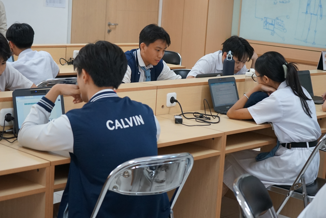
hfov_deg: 29.2
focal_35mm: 69
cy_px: 109
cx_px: 163
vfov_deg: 19.7
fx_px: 625
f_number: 4.5
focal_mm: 46
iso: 2000
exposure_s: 1/160
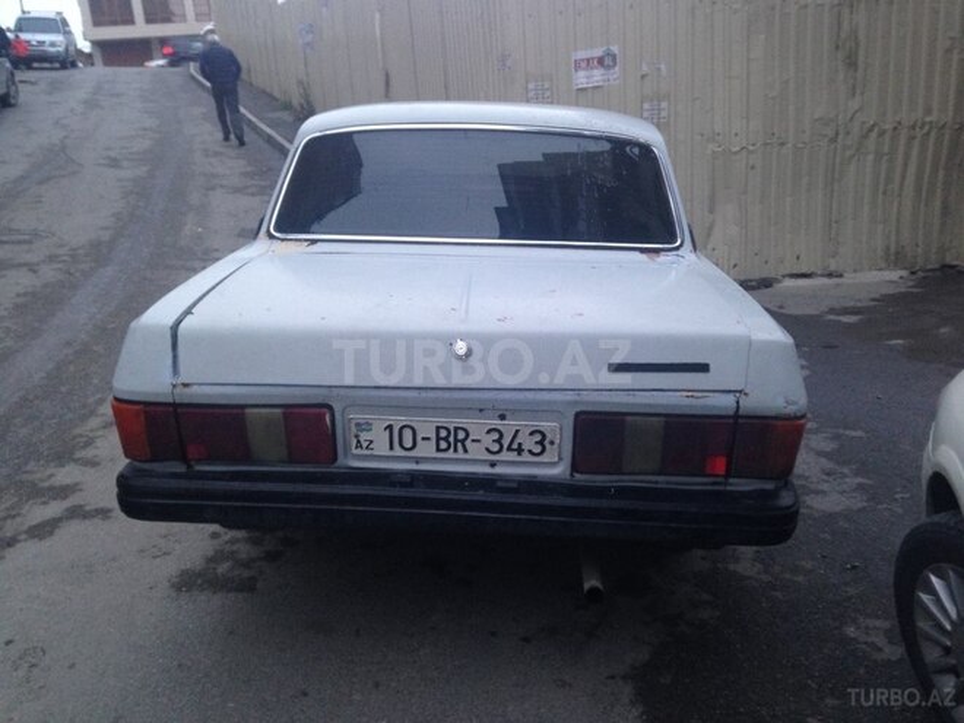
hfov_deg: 55.4
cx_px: 482
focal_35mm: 33
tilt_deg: -15.9
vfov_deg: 42.9
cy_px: 362
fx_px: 919
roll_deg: +5.3
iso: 125
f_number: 2.4
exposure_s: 1/20
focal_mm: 4.12
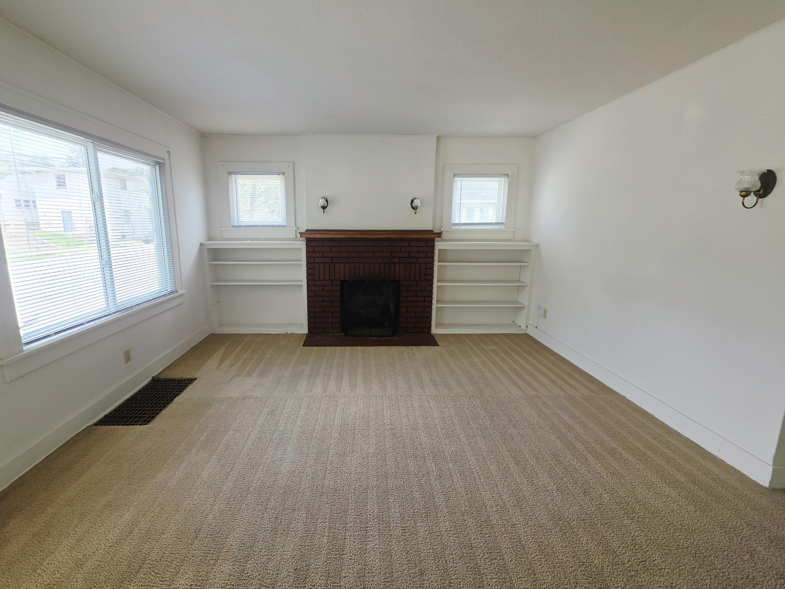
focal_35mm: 14
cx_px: 364
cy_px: 286
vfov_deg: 85.6
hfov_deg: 101.9
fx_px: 317
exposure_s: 1/120
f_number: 1.9
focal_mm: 2.2
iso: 32
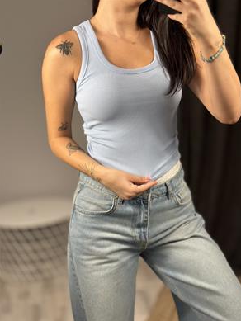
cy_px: 169
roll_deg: +5.6
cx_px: 126
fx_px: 473
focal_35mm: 51
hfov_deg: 28.6
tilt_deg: -35.2
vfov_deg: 37.5
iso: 64
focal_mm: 6.86
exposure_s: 1/100
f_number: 1.78
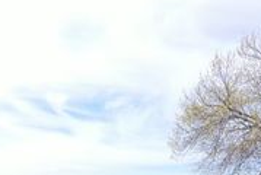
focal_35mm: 78
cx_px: -55
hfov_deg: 23.6
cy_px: 231
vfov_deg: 16.5
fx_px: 566
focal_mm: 10.26
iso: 100
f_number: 8
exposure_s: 1/120
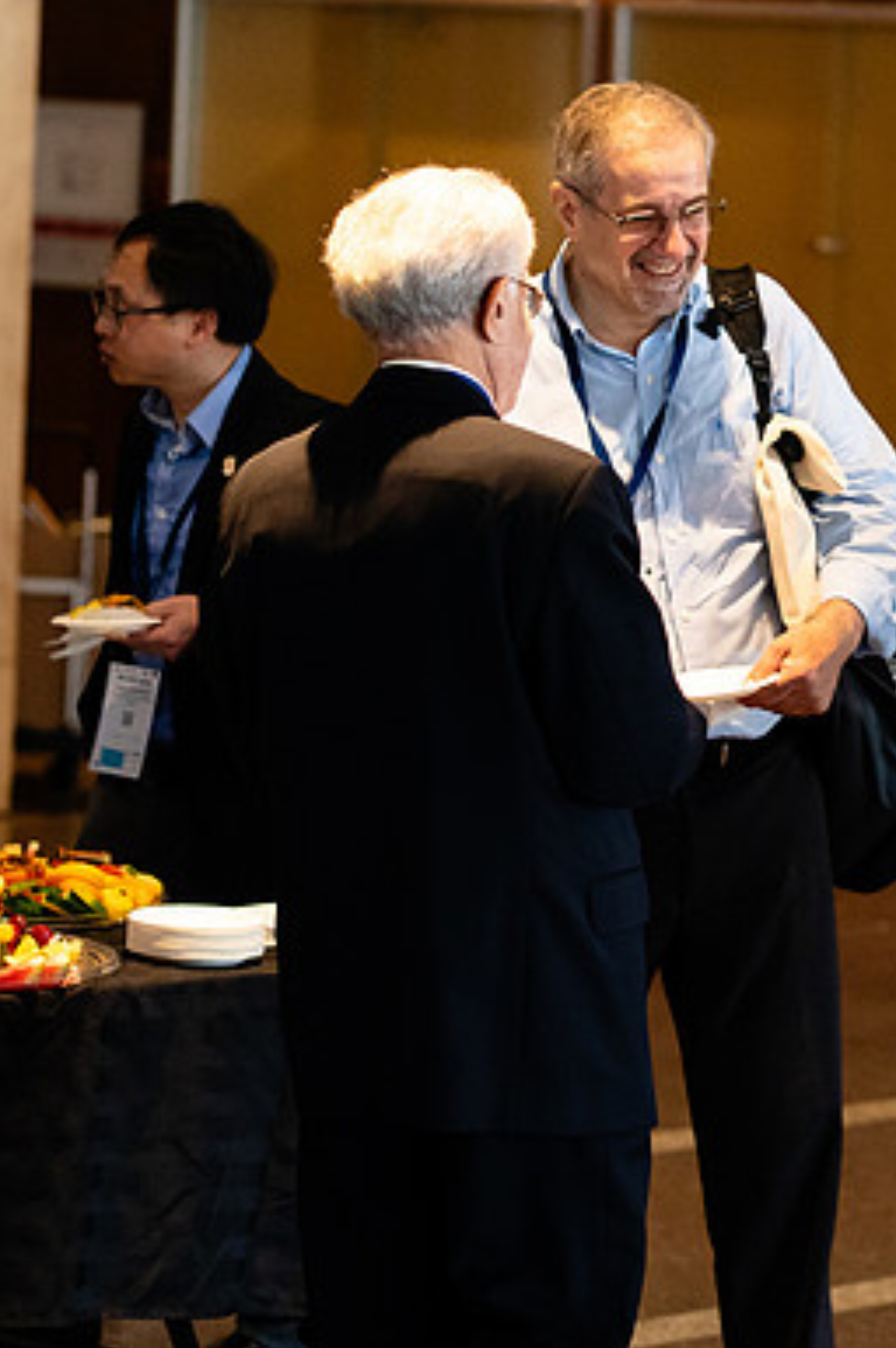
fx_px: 6171
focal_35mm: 165
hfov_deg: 8.3
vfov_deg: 12.5
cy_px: 537
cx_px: 795
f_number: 2.8
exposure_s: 1/400
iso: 3200
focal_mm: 85
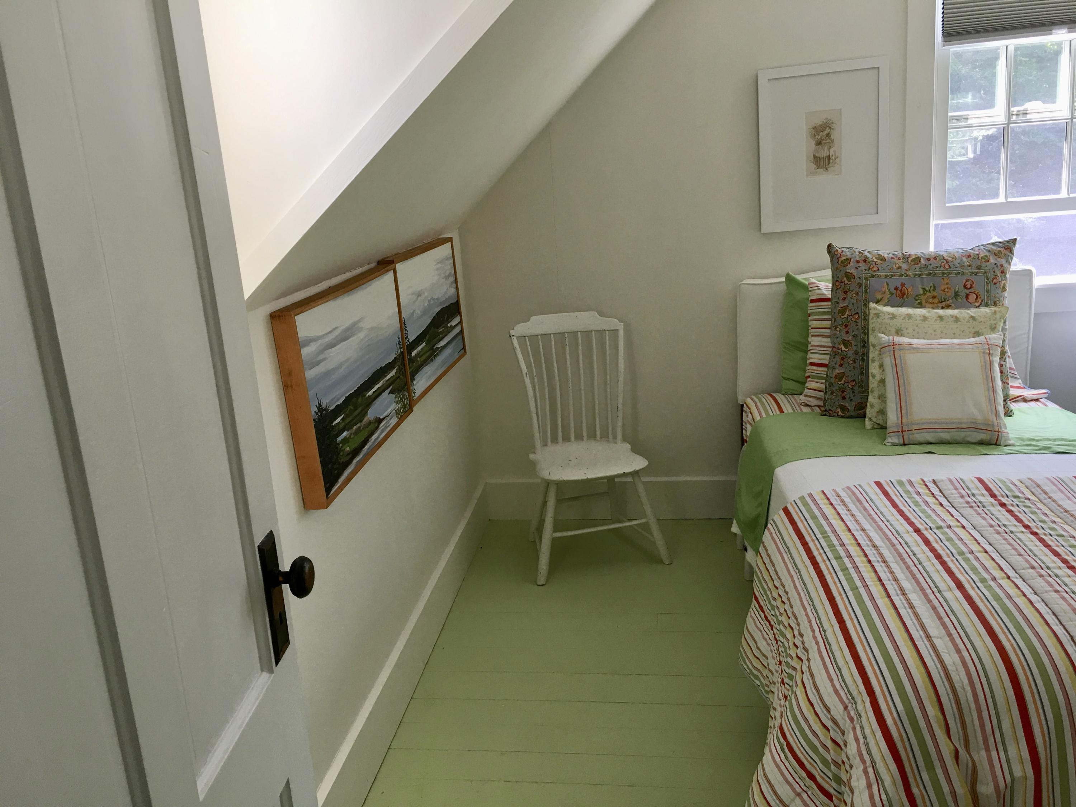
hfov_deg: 61.7
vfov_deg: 48.2
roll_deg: +4.1
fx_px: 901
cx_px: 538
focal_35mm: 29
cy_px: 404
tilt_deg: -13.6
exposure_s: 1/30
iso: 25
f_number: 2.2
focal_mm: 4.15
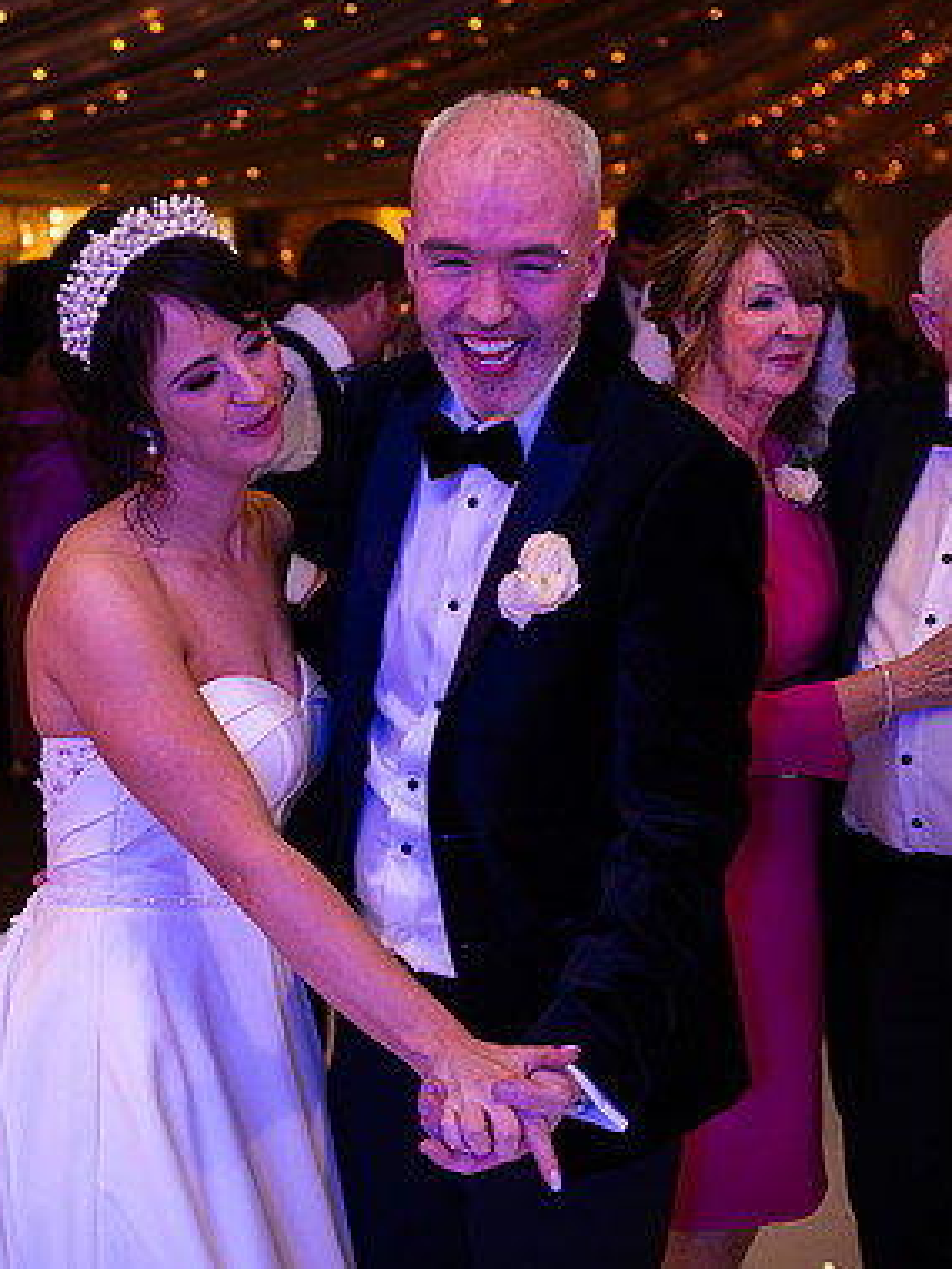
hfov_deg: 22.1
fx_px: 2420
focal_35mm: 66
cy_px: 626
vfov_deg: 29.4
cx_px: 277
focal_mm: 45
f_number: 3.5
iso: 1000
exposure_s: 1/160
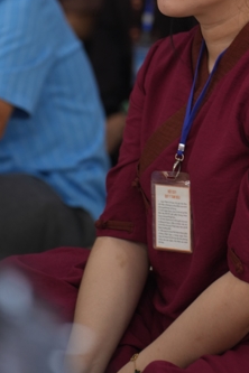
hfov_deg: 6.8
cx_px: 189
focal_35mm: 201
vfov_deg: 10.2
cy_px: 56
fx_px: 2085
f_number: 2.8
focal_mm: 103
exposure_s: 1/80
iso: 1250
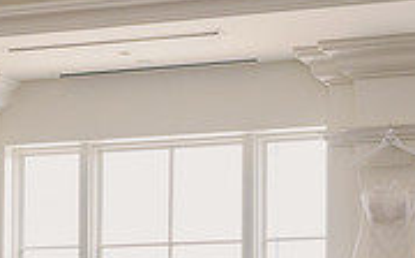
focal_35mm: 158
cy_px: 358
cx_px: -12
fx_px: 1785
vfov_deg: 8.1
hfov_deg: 13.1
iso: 640
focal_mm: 48
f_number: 3.5
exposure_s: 1/200
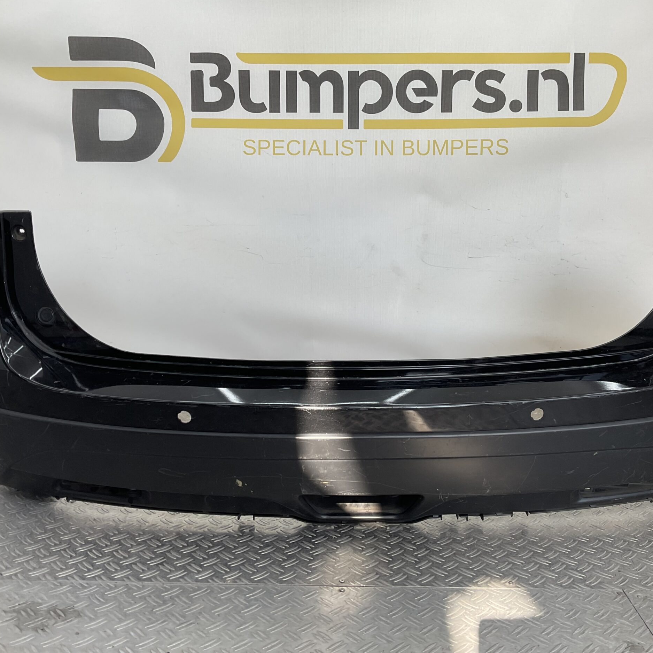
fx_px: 747
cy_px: 325
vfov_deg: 47.2
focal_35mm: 35
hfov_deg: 47.2
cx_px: 354
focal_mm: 3
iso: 16
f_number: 1.8
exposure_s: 1/172
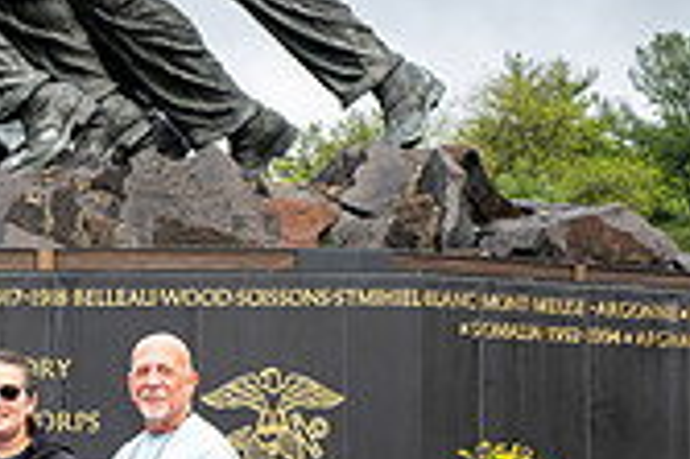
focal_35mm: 153
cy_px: 418
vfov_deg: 8.9
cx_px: -149
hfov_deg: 13.1
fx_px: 2930
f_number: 6.3
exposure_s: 1/100
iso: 250
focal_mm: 44
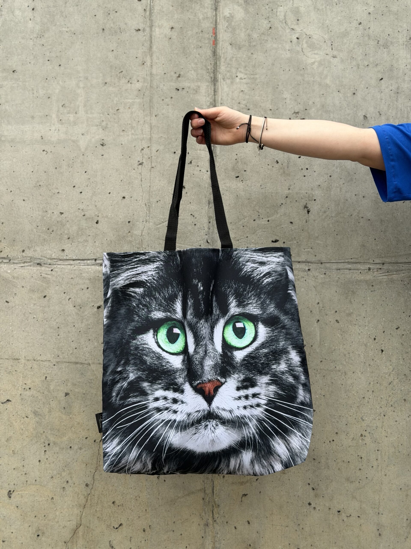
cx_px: 206
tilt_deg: +2.9
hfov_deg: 30.3
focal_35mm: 48
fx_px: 760
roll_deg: -0.7
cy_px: 274
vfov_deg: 39.7
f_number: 1.78
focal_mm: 6.76
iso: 64
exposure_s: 1/641
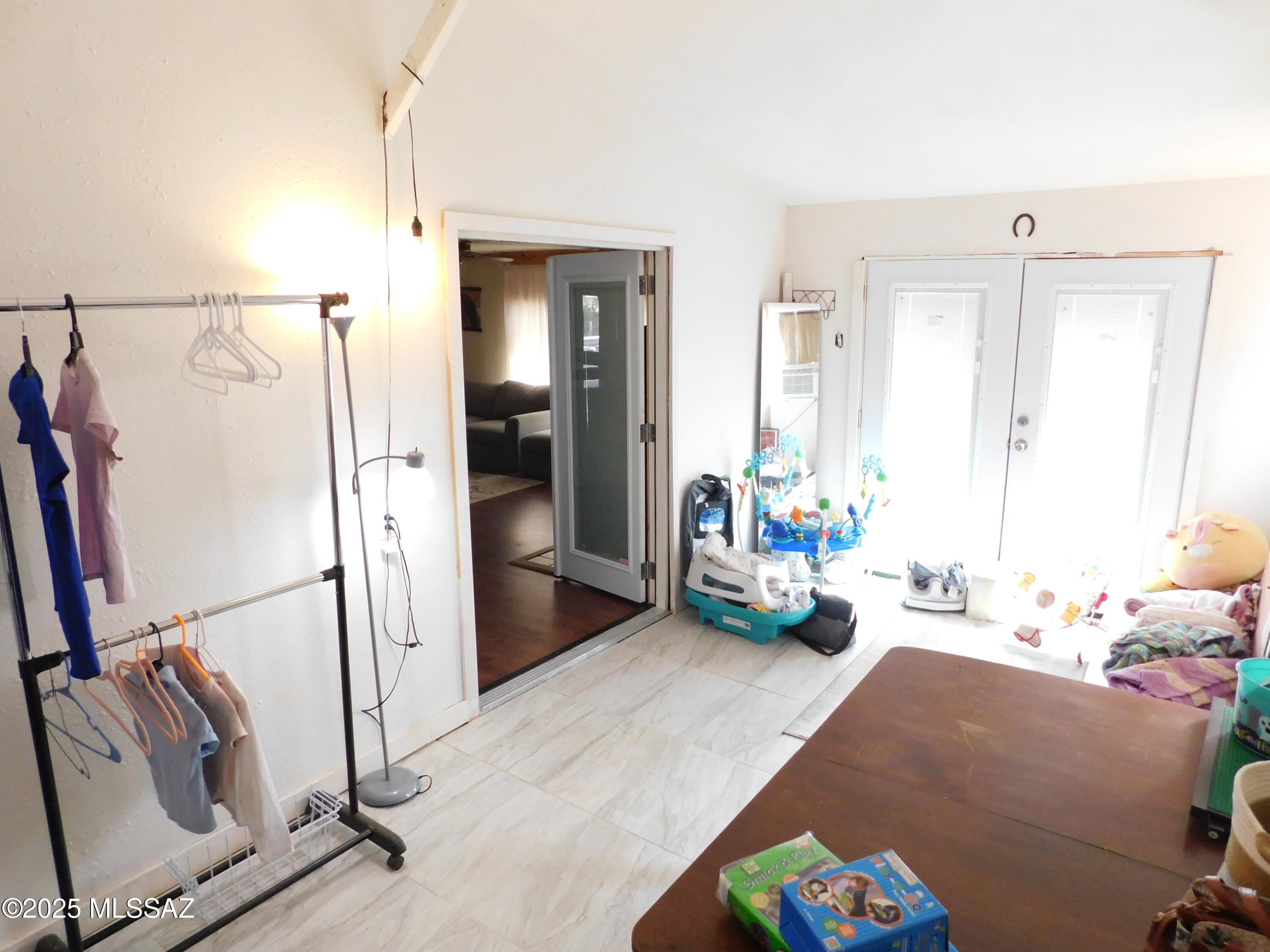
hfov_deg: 73.9
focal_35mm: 23
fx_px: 844
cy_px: 476
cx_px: 635
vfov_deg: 58.9
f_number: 3
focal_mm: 4
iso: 400
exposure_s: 1/80
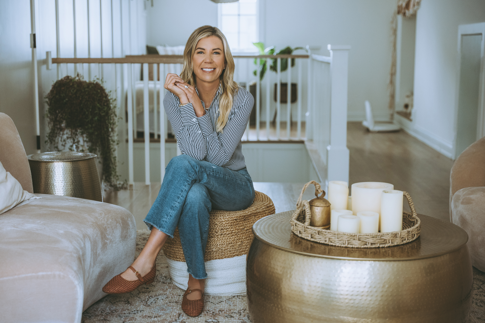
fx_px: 727
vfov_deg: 25.1
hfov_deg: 36.9
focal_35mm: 54
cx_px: 242
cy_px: 162
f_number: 2.8
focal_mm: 54
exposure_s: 1/250
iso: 1600
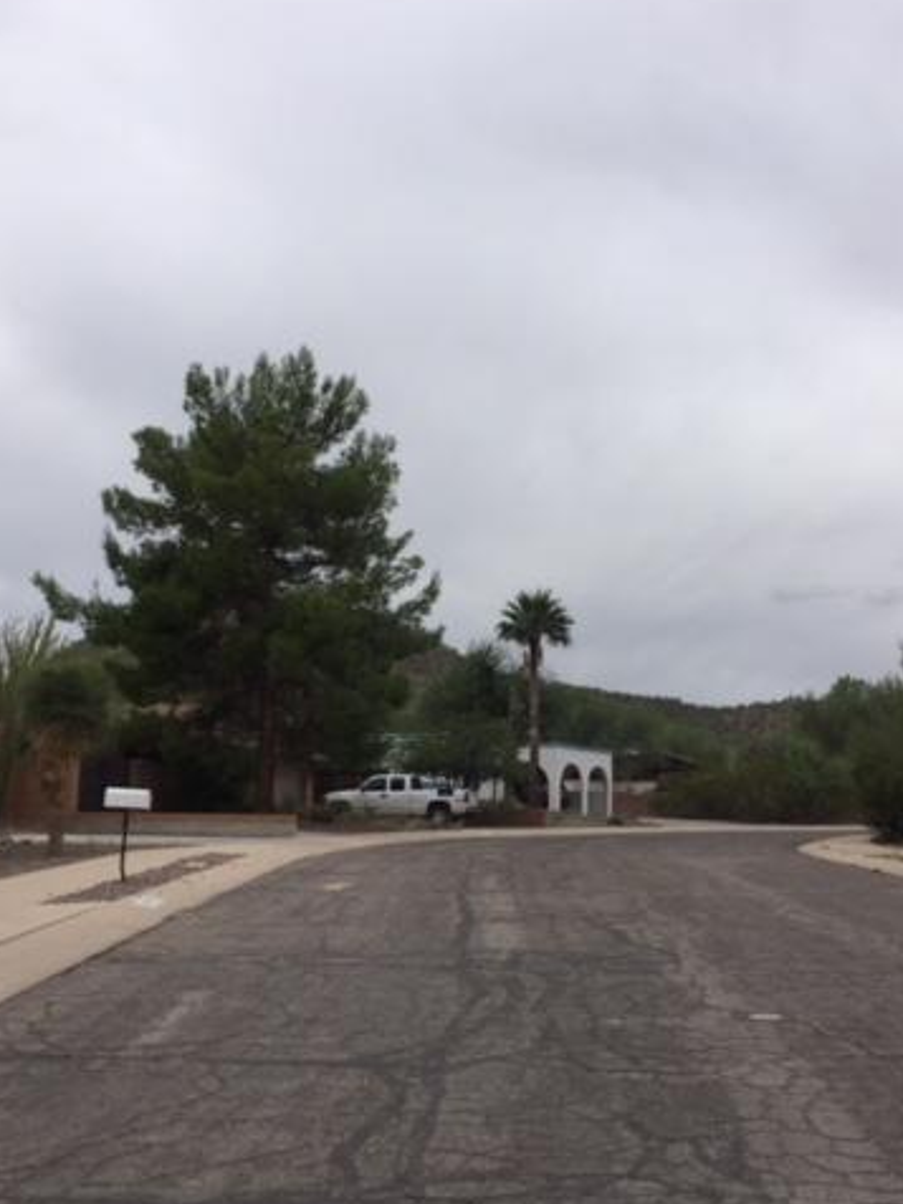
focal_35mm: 39
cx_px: 506
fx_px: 1356
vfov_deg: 47.8
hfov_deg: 36.8
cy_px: 650
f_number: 2.2
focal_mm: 4.15
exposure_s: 1/2825
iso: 32
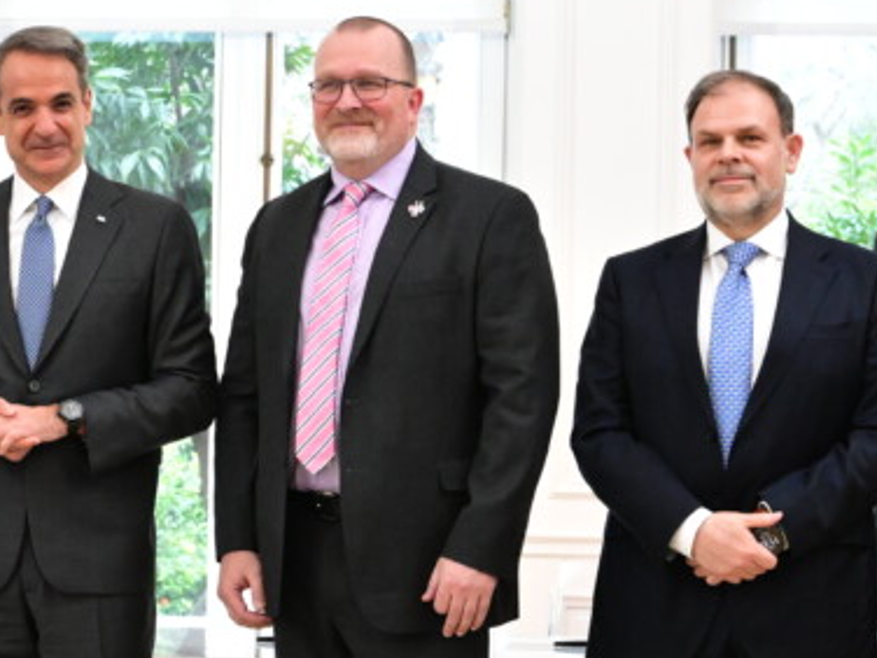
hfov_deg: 14.5
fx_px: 3420
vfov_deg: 11.0
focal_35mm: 135
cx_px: 119
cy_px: 434
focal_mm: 44
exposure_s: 1/500
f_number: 6.3
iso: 6400
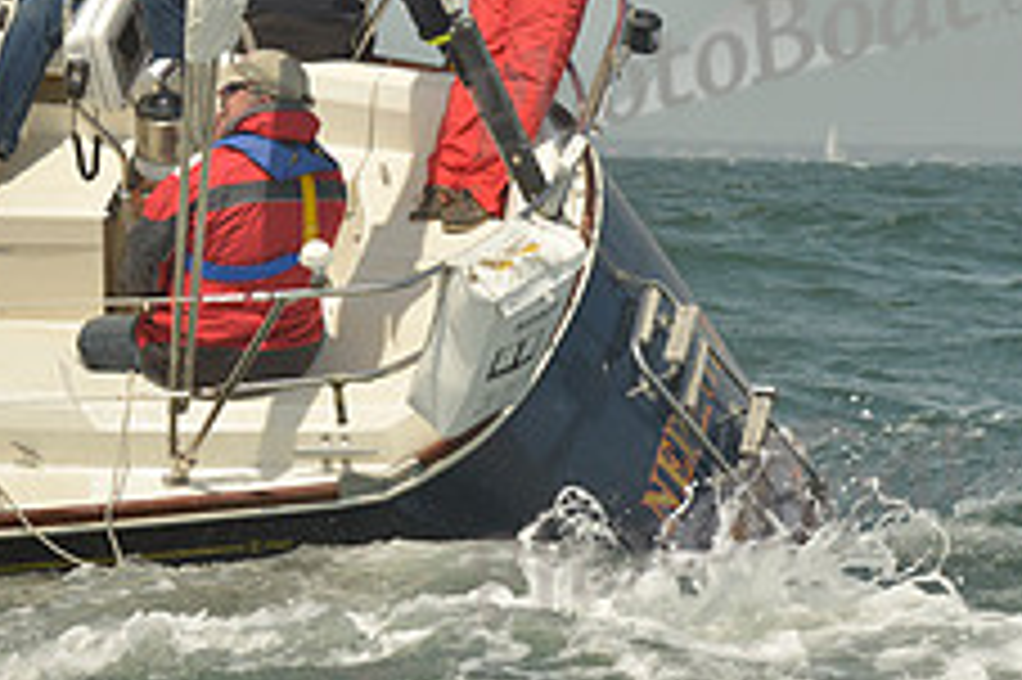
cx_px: 234
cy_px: 340
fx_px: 5447
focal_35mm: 192
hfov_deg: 10.7
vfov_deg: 7.1
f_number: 9
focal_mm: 75
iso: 200
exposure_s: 1/1250
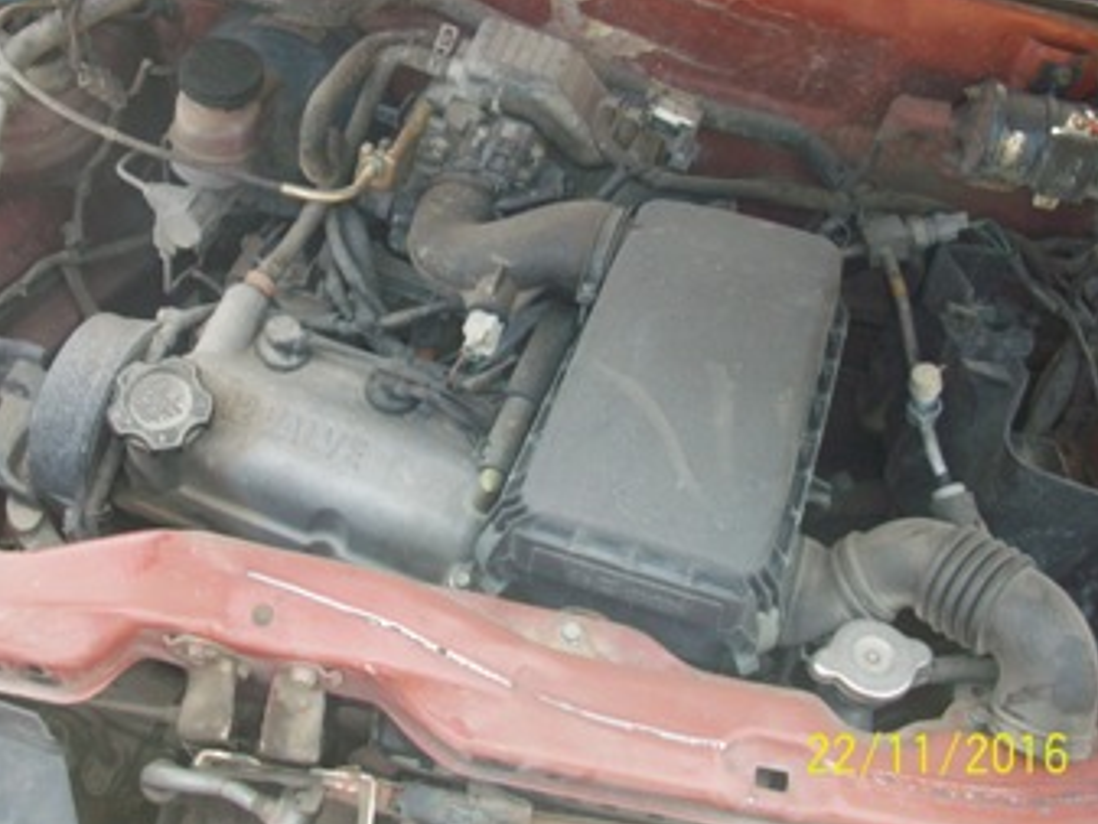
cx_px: 482
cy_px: 368
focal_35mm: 38
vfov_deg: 37.7
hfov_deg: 48.9
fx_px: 1206
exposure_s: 1/100
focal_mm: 5.7
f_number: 2.8
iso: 64
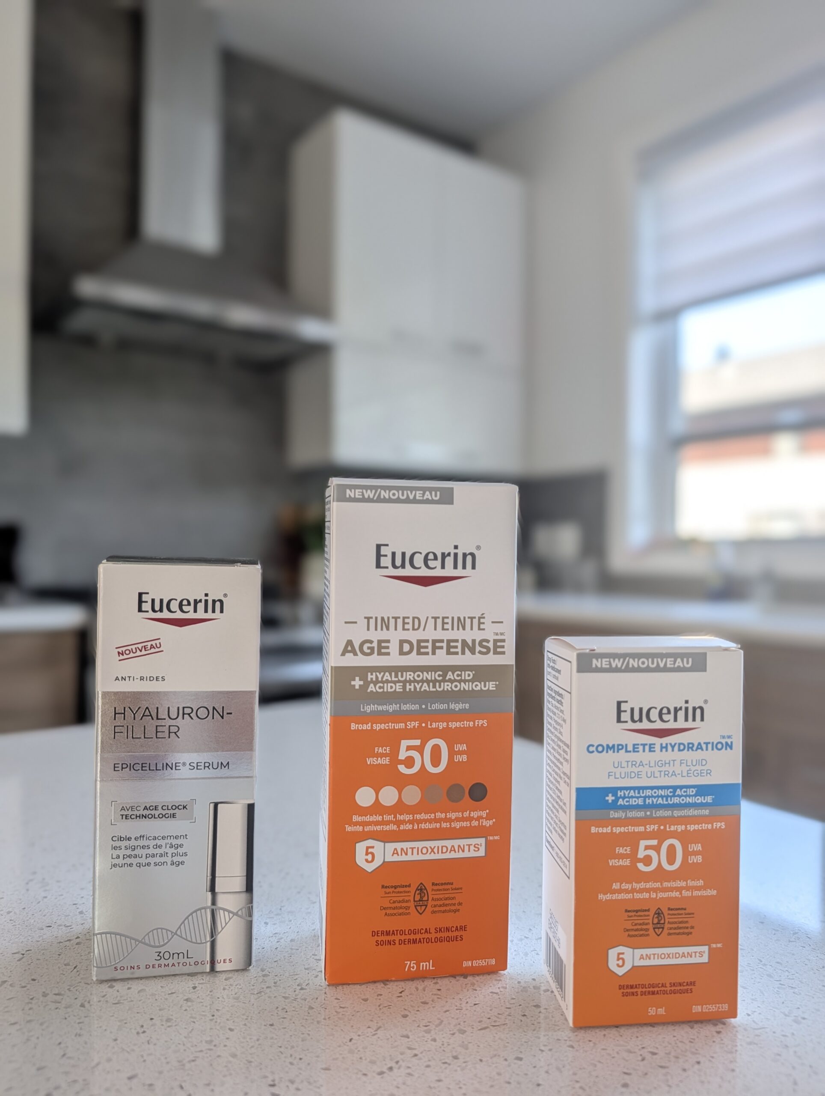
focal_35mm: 24
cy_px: 548
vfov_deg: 71.5
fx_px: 761
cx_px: 412
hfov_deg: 56.9
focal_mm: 6.9
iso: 19
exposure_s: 1/57.4
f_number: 1.68
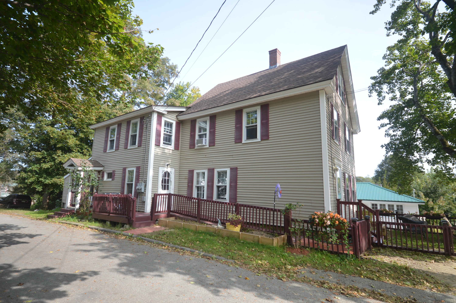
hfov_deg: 90.1
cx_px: 228
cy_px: 152
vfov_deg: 67.3
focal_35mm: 18
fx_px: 228
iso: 110
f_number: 5.6
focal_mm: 12
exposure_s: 1/125
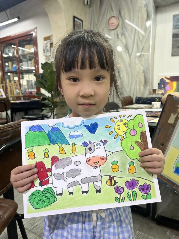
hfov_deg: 53.1
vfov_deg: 67.3
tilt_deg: -9.1
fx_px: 179
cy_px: 120
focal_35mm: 26
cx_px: 90
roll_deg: +0.8
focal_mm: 5.1
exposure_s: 1/100
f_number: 1.6
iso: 100
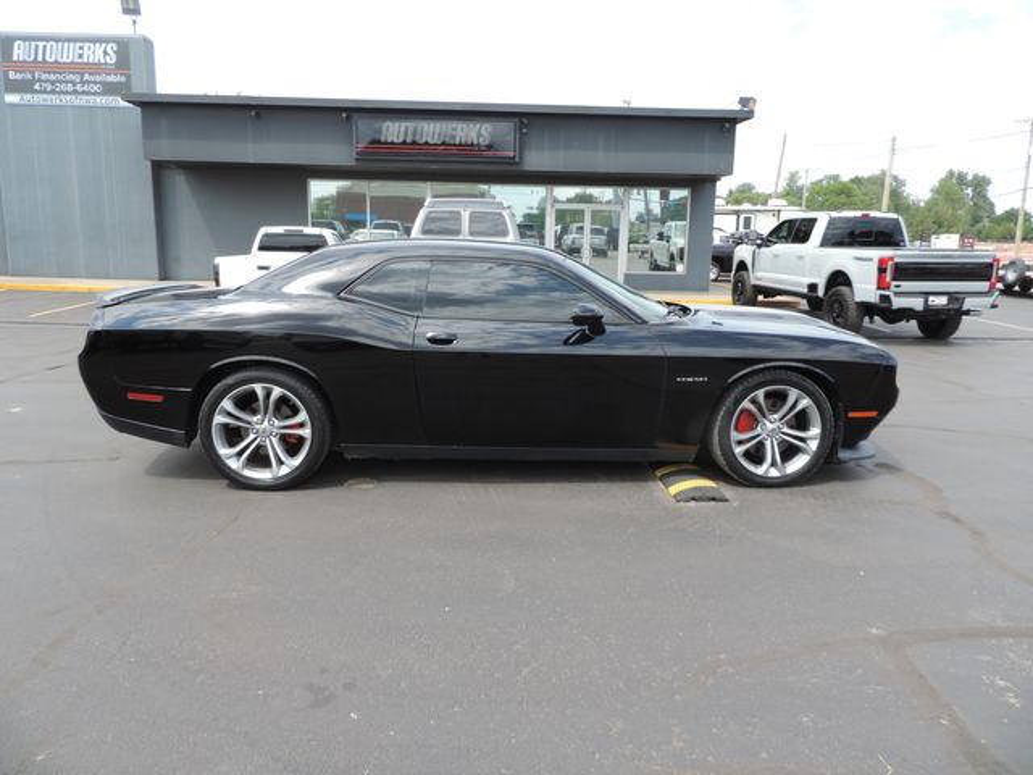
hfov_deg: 71.6
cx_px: 516
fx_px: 716
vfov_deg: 56.8
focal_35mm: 24
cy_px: 388
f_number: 3
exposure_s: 1/500
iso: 80
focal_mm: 4.3
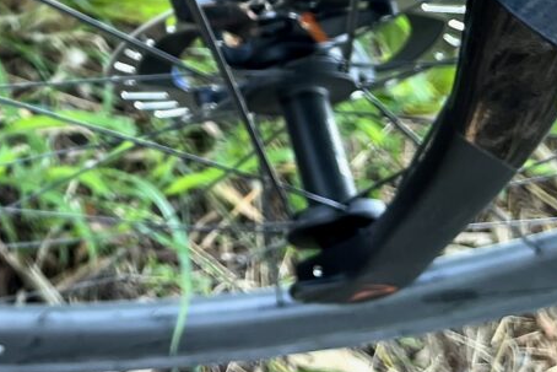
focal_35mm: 88
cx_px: -175
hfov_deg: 20.9
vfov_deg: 14.1
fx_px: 1362
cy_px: -263
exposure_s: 1/121
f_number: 1.6
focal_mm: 5.1
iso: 32
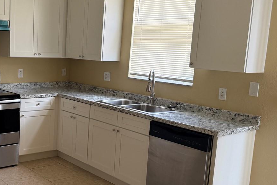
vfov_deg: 29.3
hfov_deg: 40.8
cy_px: 92
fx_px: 354
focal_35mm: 46
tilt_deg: -7.5
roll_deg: -2.5
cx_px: 53
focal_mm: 6.76
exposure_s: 1/172
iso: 160
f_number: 1.78
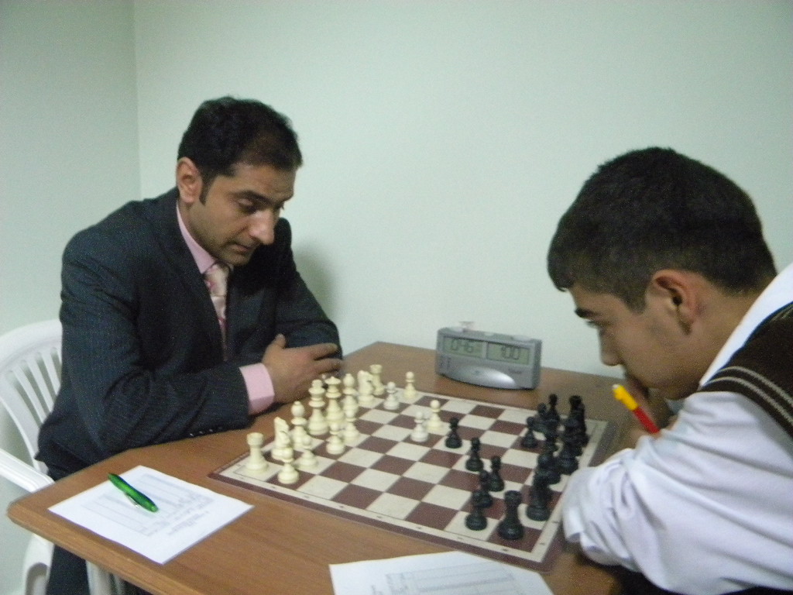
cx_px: 396
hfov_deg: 63.4
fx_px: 641
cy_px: 298
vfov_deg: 49.7
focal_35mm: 28
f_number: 3.5
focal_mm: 5
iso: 800
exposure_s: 1/7
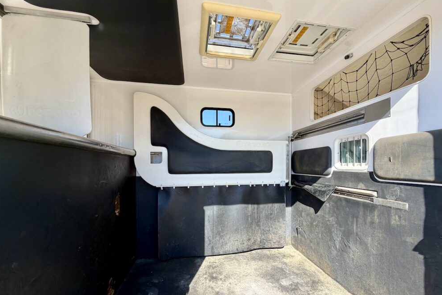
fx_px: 184
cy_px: 167
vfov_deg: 77.0
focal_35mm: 15
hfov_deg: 100.4
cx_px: 225
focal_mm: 2.22
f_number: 2.2
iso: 64
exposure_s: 1/502
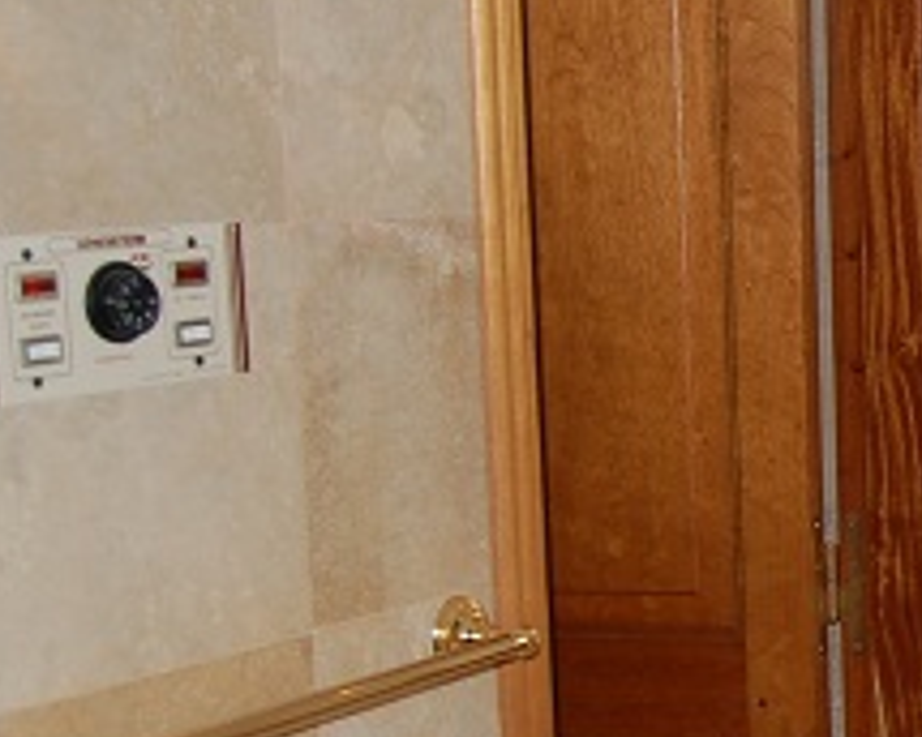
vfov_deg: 16.2
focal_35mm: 94
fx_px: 2565
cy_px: 602
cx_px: 1467
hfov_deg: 17.8
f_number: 5.6
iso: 320
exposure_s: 1/500
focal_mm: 18
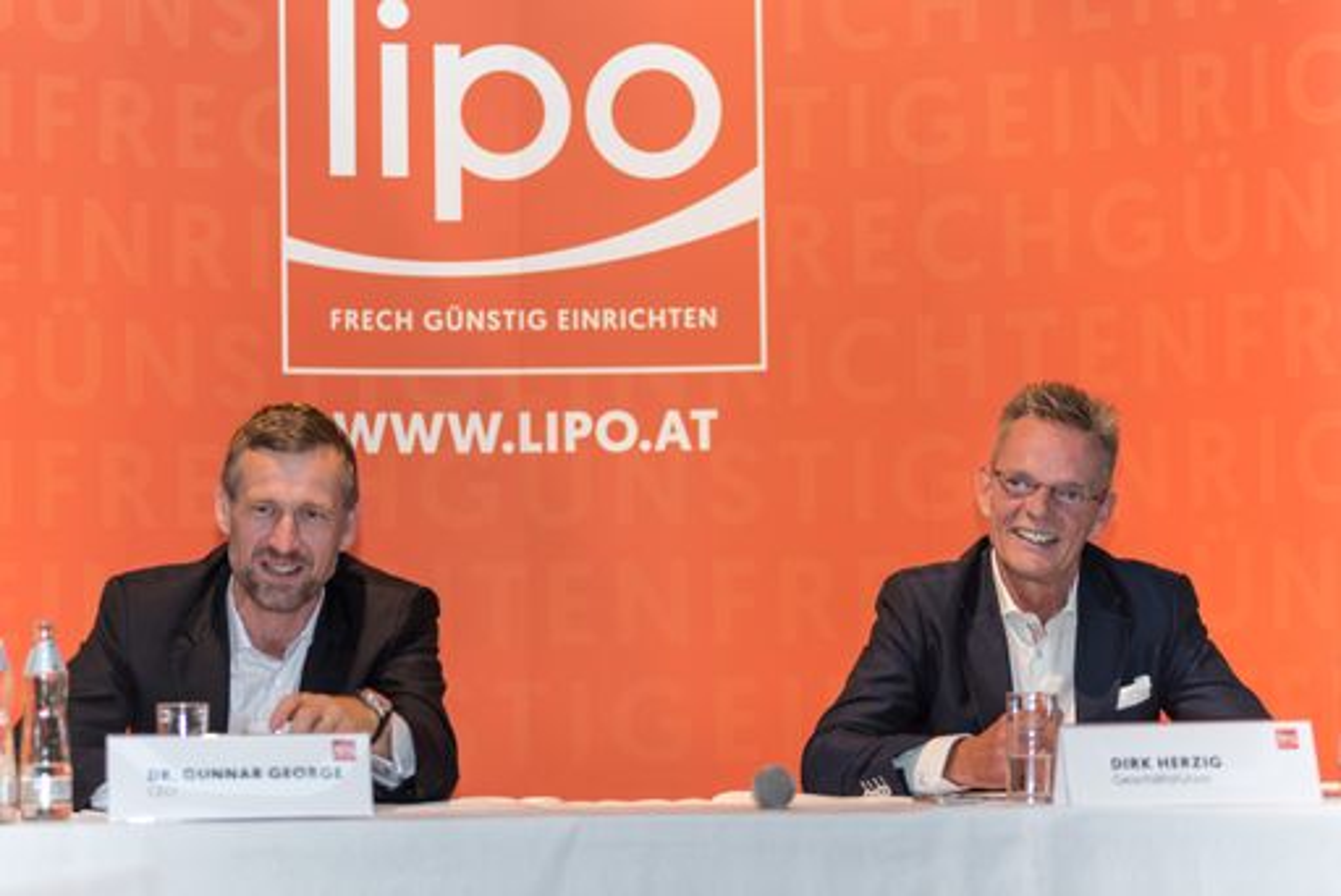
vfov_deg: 13.1
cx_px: 670
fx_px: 3913
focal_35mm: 105
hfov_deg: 19.4
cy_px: 448
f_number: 2.8
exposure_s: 1/125
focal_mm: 105
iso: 320
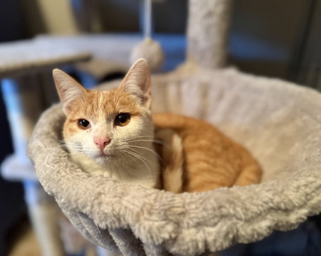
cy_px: 132
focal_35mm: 26
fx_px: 247
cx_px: 154
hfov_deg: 66.1
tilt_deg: -25.1
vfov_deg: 54.9
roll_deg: -1.9
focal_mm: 6.76
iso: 1000
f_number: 1.78
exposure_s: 1/40
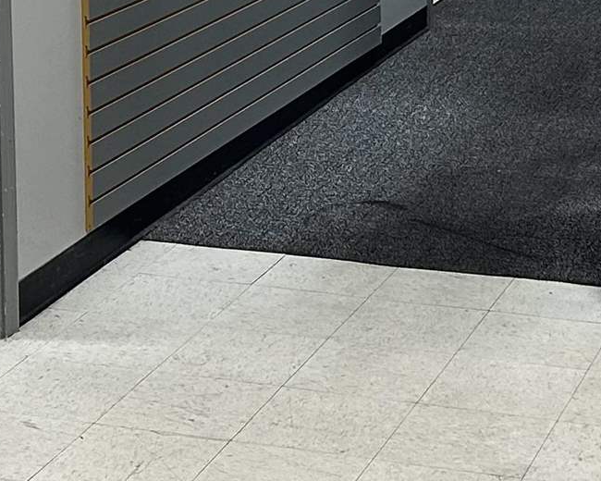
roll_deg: +0.2
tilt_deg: -11.1
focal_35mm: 120
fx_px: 2134
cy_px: 7
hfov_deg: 16.0
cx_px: 356
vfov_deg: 12.7
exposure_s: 1/120
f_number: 1.5
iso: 125
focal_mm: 5.7
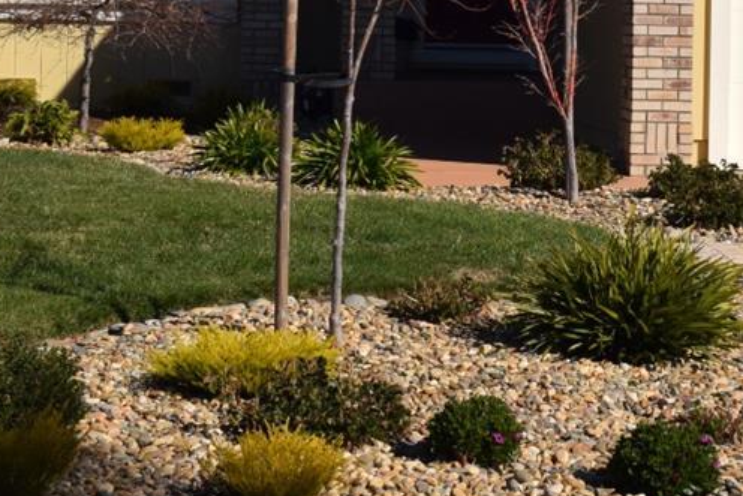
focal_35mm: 132
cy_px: -126
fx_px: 2715
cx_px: 861
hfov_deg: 15.1
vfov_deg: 10.2
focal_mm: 29
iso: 100
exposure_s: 1/200
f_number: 14
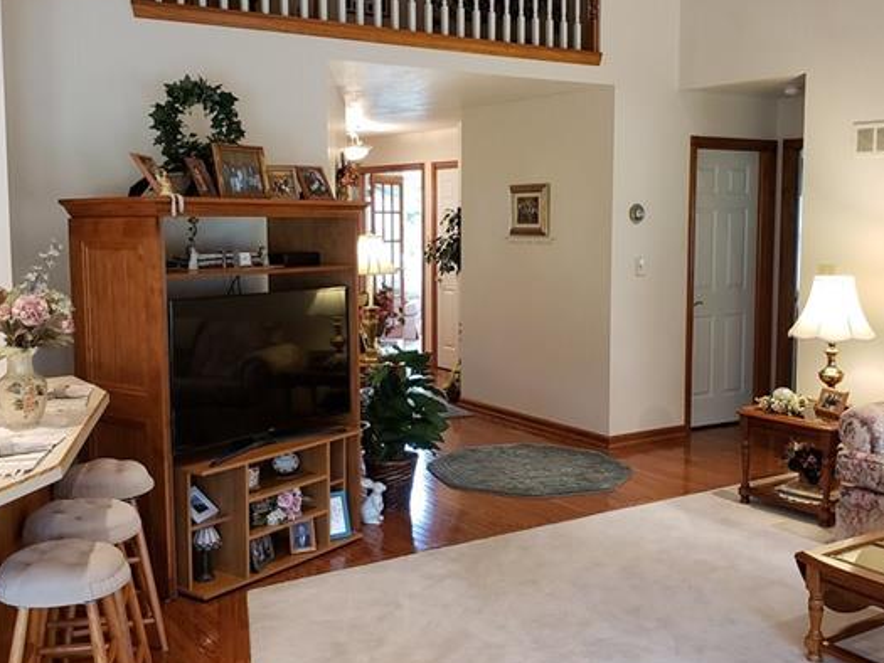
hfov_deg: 49.0
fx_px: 971
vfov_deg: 37.7
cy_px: 308
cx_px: 438
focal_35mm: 38
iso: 250
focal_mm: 4.3
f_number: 2.4
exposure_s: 1/40
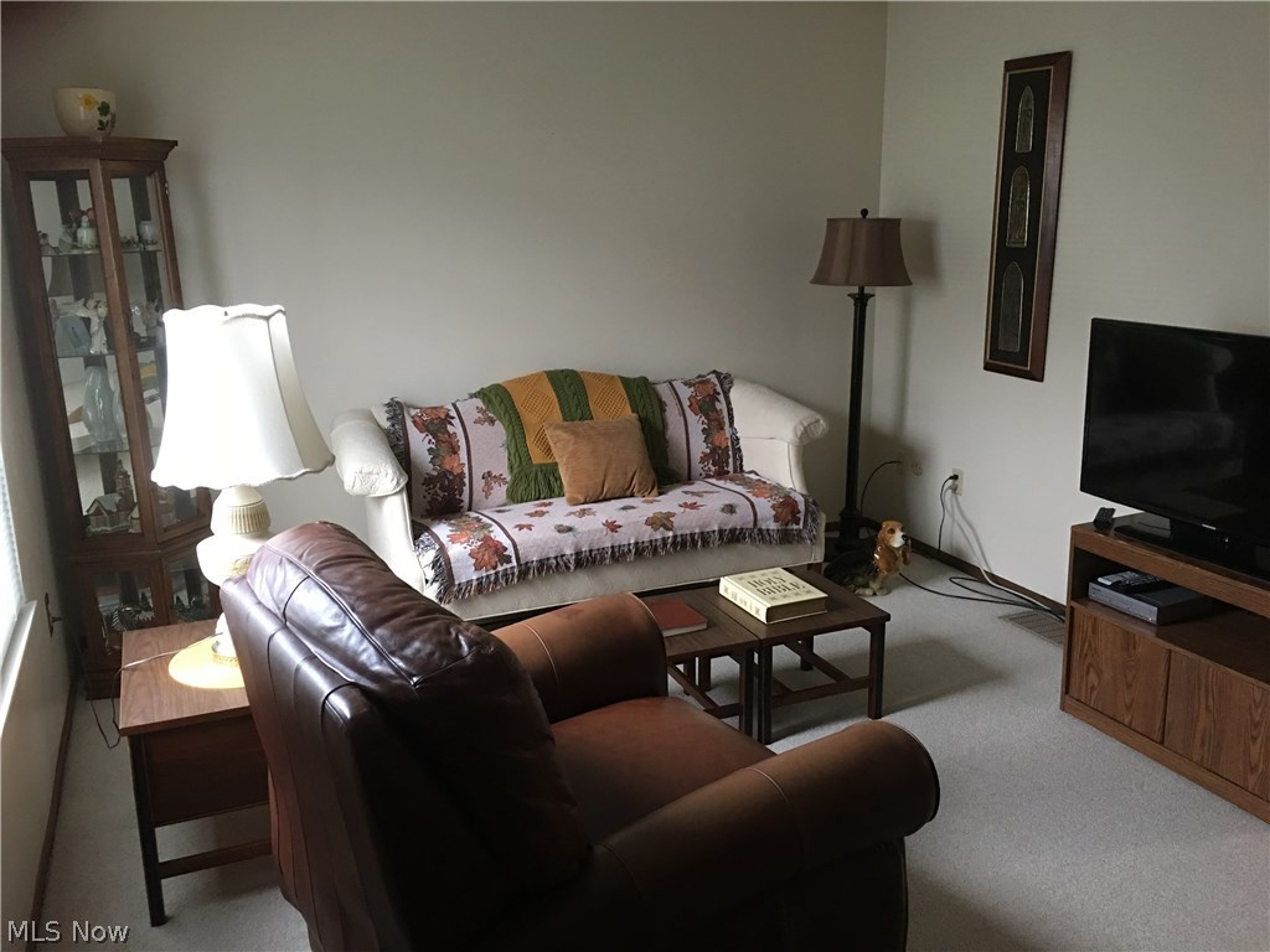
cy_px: 476
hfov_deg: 61.7
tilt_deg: -13.3
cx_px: 635
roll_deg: +1.0
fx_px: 1064
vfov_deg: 48.2
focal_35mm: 29
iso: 100
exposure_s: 1/10
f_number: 2.2
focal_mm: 4.15
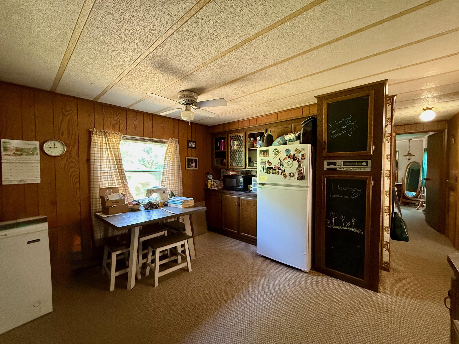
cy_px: 172
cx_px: 230
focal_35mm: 14
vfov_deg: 85.7
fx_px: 186
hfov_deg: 102.1
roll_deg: +0.1
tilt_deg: -2.2
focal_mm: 2.22
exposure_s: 1/60
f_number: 2.2
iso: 640
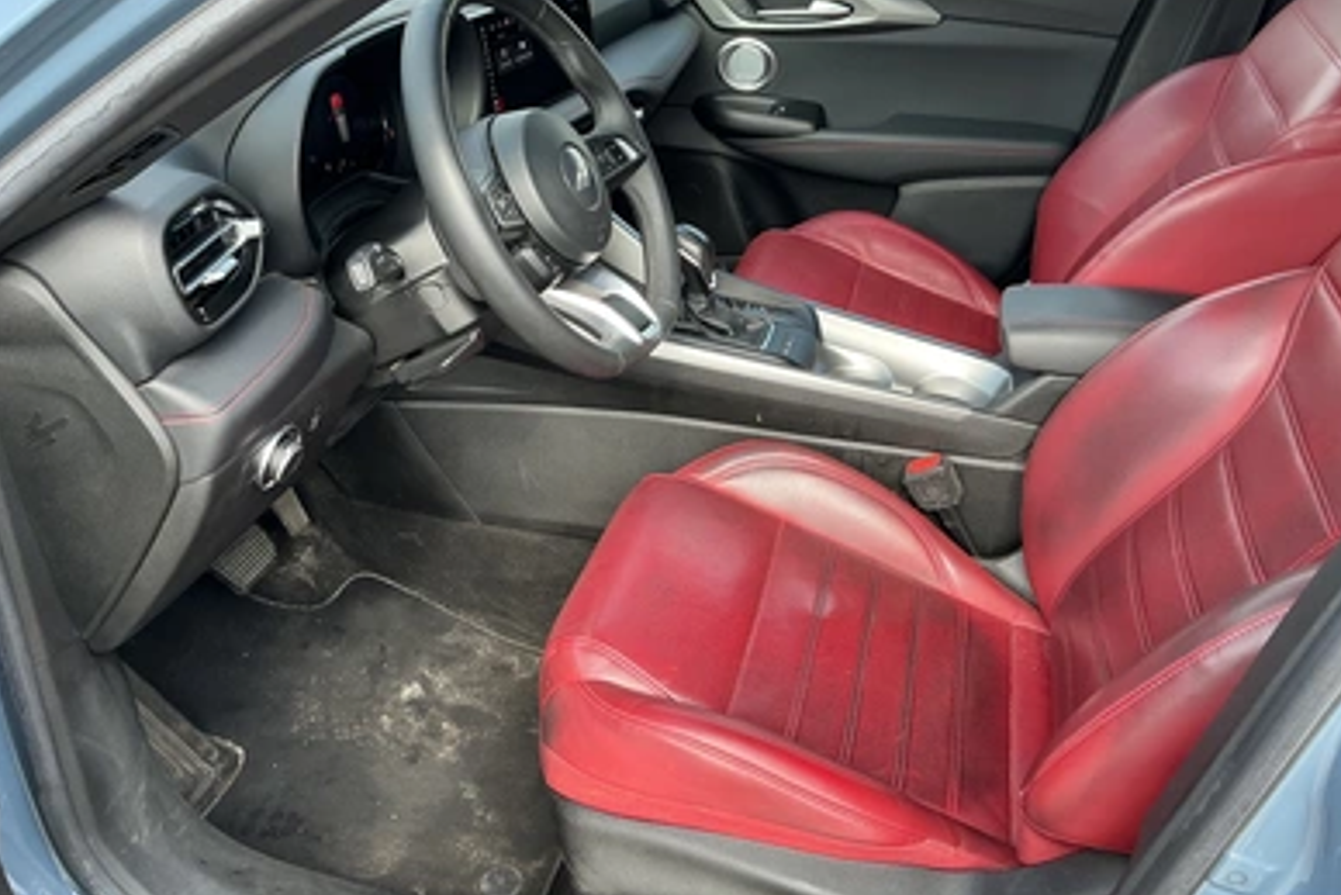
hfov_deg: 61.9
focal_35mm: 30
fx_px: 1118
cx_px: 677
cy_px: 439
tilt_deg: -32.9
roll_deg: -4.1
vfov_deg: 43.6
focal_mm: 3
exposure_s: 1/122
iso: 25
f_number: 1.8
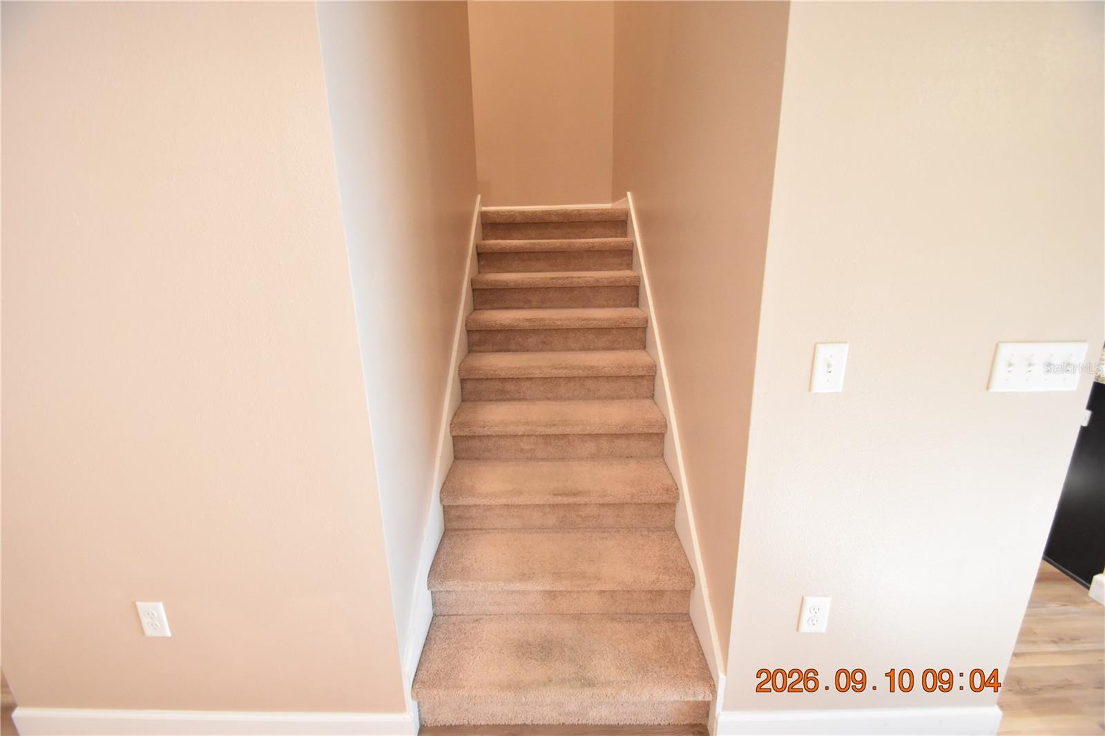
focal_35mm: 15
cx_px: 552
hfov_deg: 100.4
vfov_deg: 77.3
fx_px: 460
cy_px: 368
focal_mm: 10
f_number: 3.5
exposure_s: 1/60
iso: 2800
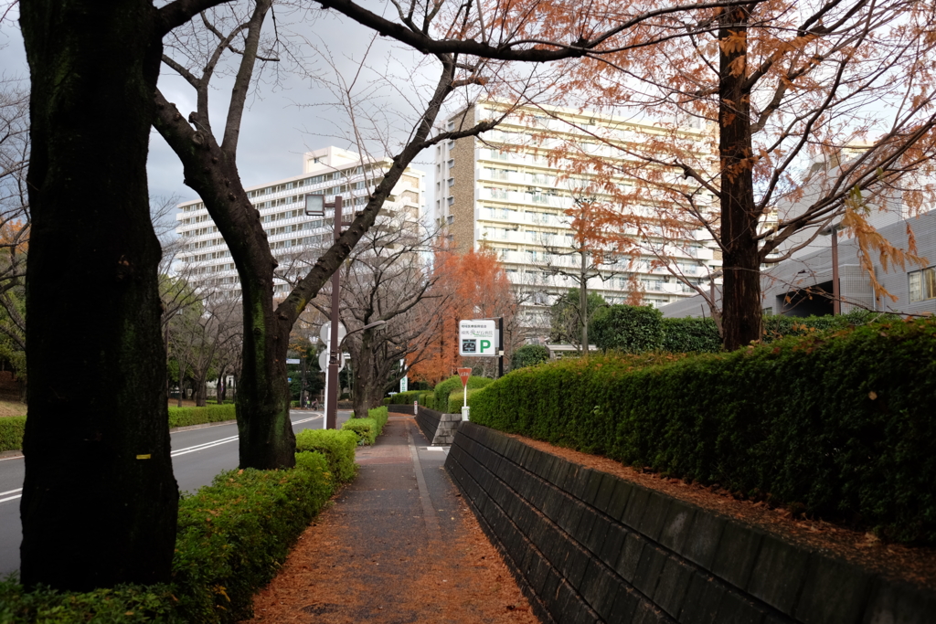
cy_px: 312
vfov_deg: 37.9
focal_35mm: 35
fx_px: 910
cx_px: 468
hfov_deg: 54.4
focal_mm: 23
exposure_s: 1/140
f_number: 2.8
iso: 200
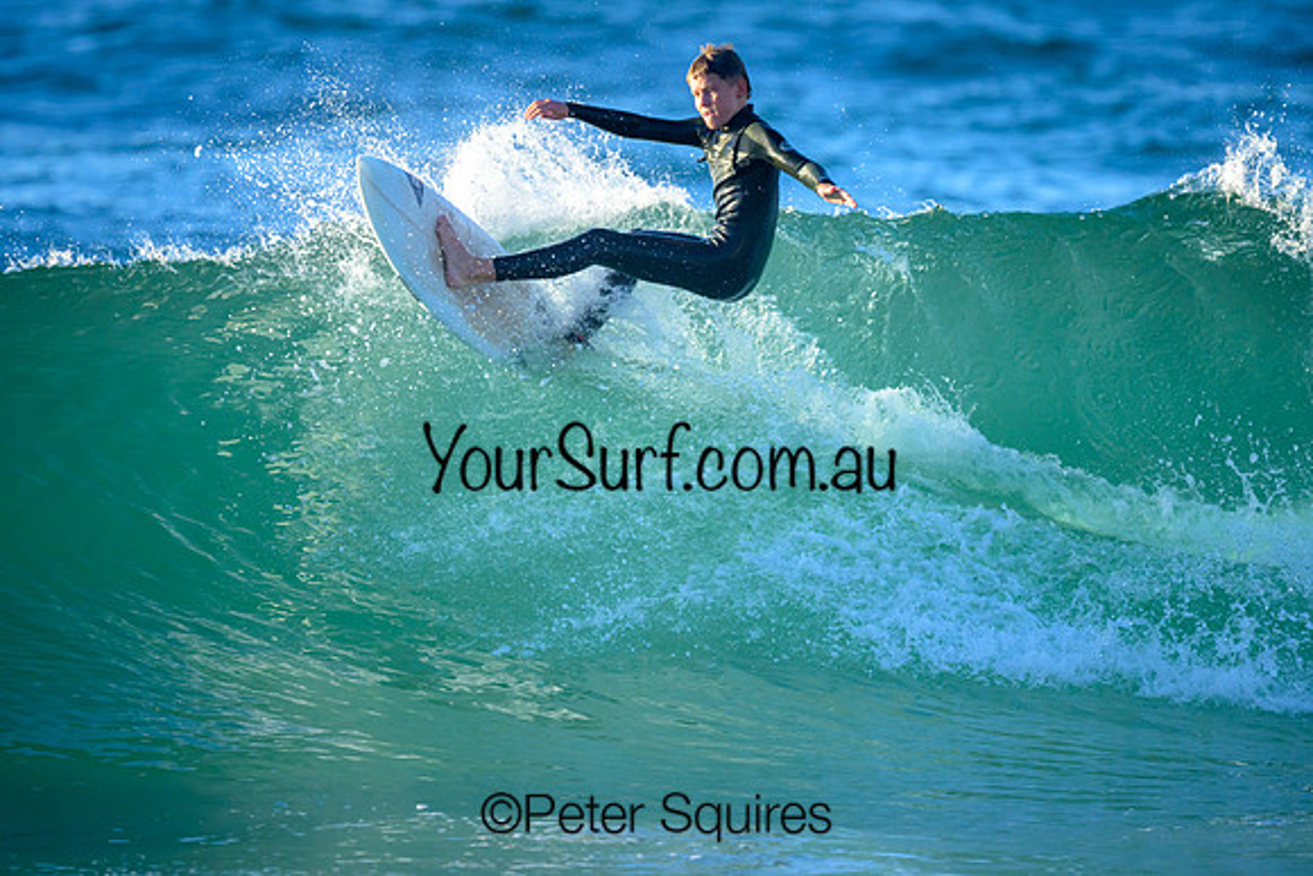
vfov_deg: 1.4
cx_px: 730
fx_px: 34674
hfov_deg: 2.2
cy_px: 486
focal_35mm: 951
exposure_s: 1/2000
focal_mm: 800
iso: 1250
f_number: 6.3
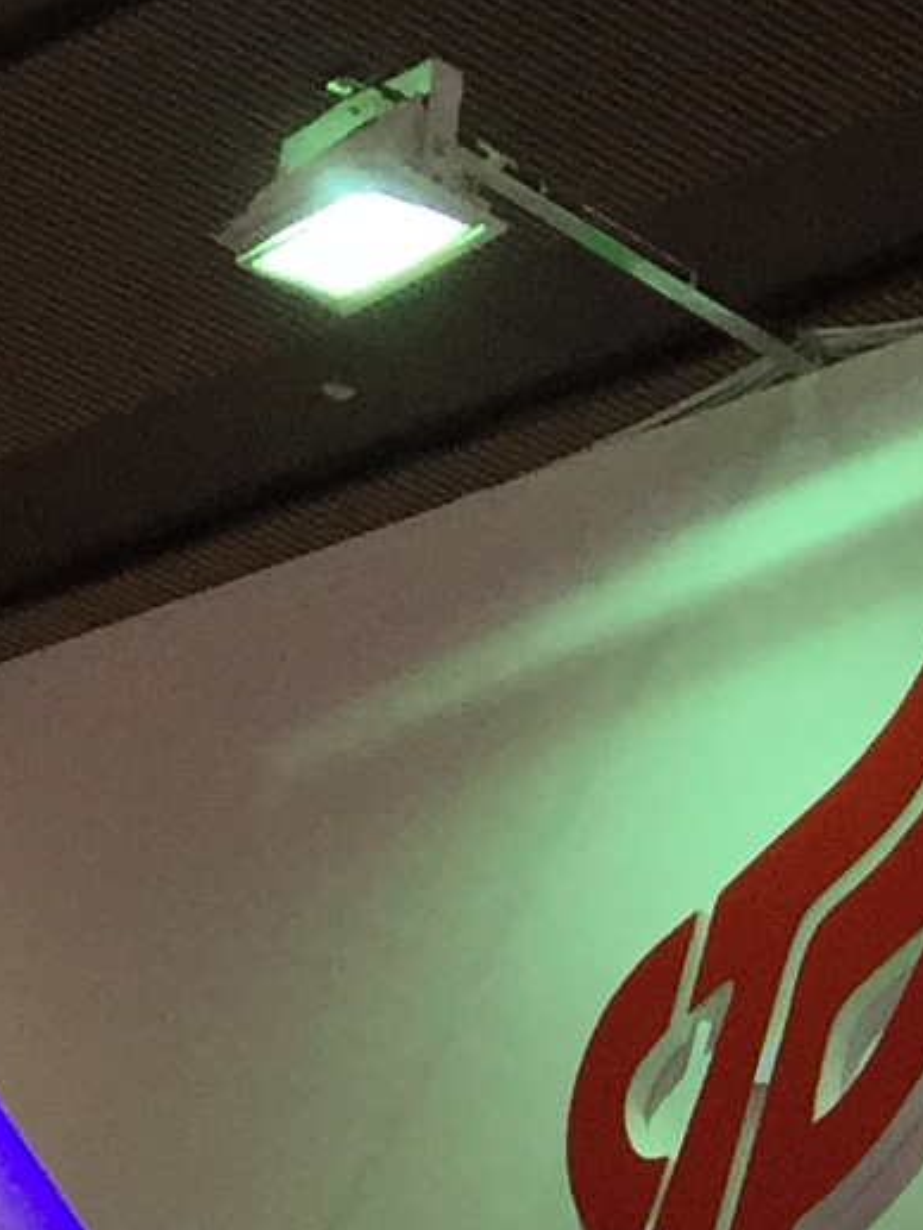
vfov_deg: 9.8
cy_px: 2717
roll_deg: -7.0
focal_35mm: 183
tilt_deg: +8.3
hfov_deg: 7.8
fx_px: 6503
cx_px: 1832
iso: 50
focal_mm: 4.15
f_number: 2.2
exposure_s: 1/100
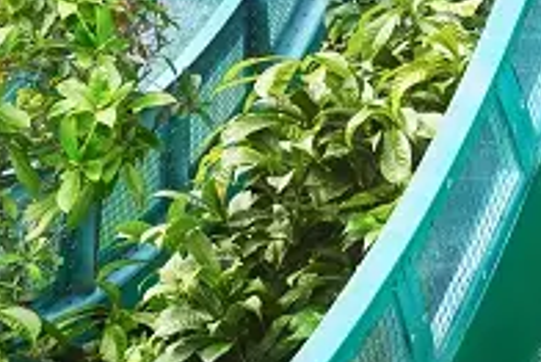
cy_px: -289
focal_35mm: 206
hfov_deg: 9.8
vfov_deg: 6.5
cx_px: 712
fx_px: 3098
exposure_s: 1/1250
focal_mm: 50
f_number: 2.8
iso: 800
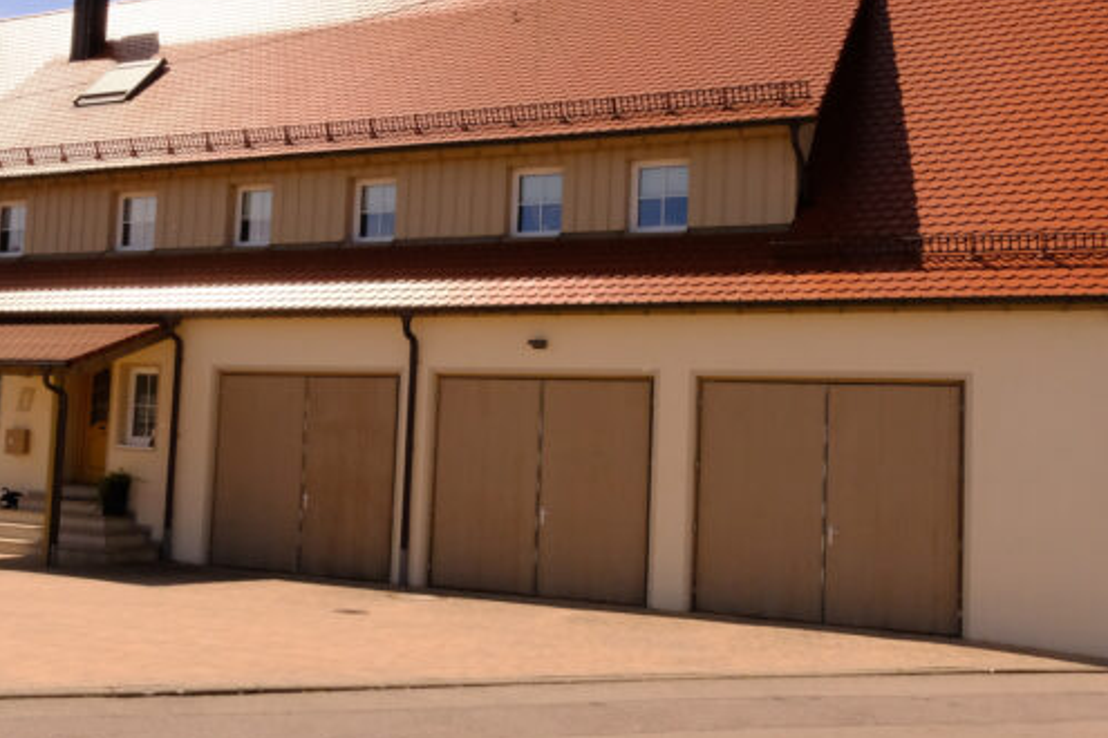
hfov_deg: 43.2
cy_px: 340
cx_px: 410
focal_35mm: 45
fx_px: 1385
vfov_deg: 29.9
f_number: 13
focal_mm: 19
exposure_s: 1/2000
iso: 2000
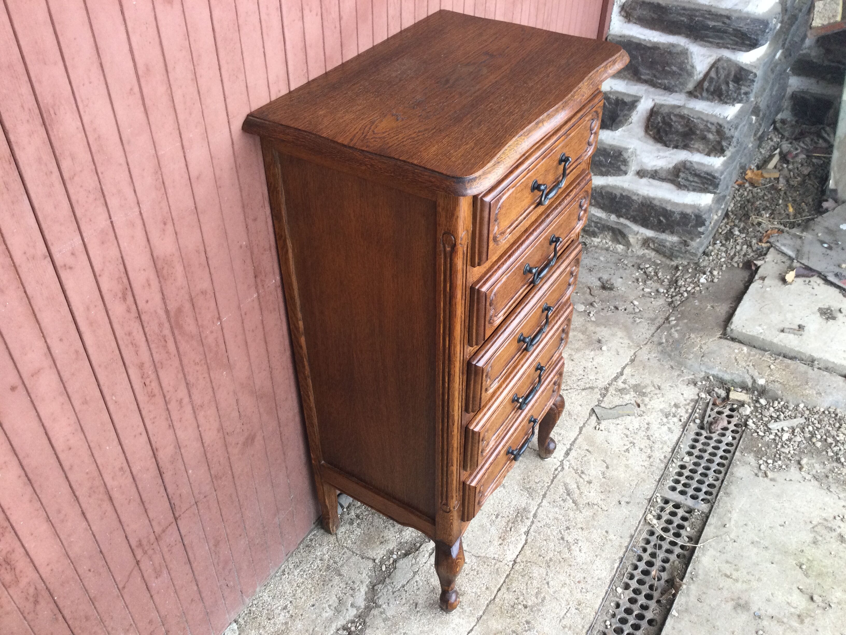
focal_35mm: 31
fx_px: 758
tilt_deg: -40.5
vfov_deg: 45.4
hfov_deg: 58.4
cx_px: 423
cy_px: 318
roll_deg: -2.2
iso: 32
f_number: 2.4
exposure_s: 1/33
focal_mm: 3.3
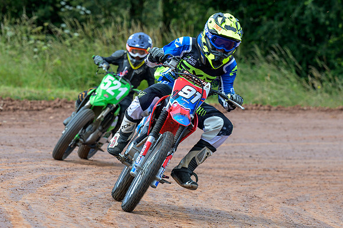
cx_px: 188
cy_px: 130
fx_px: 2904
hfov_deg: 6.8
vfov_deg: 4.5
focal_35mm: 305
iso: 100
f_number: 5
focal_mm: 150
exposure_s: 1/320
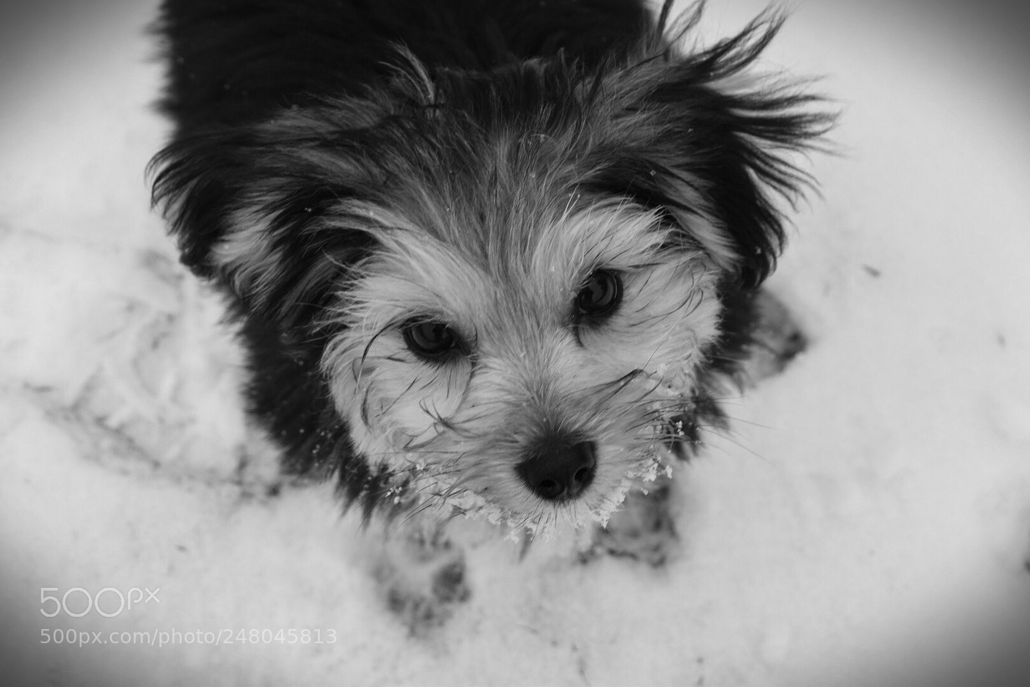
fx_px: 2360
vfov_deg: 16.6
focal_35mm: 82
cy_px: 344
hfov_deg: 24.6
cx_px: 515
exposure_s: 1/250
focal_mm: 55
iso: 280
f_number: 8
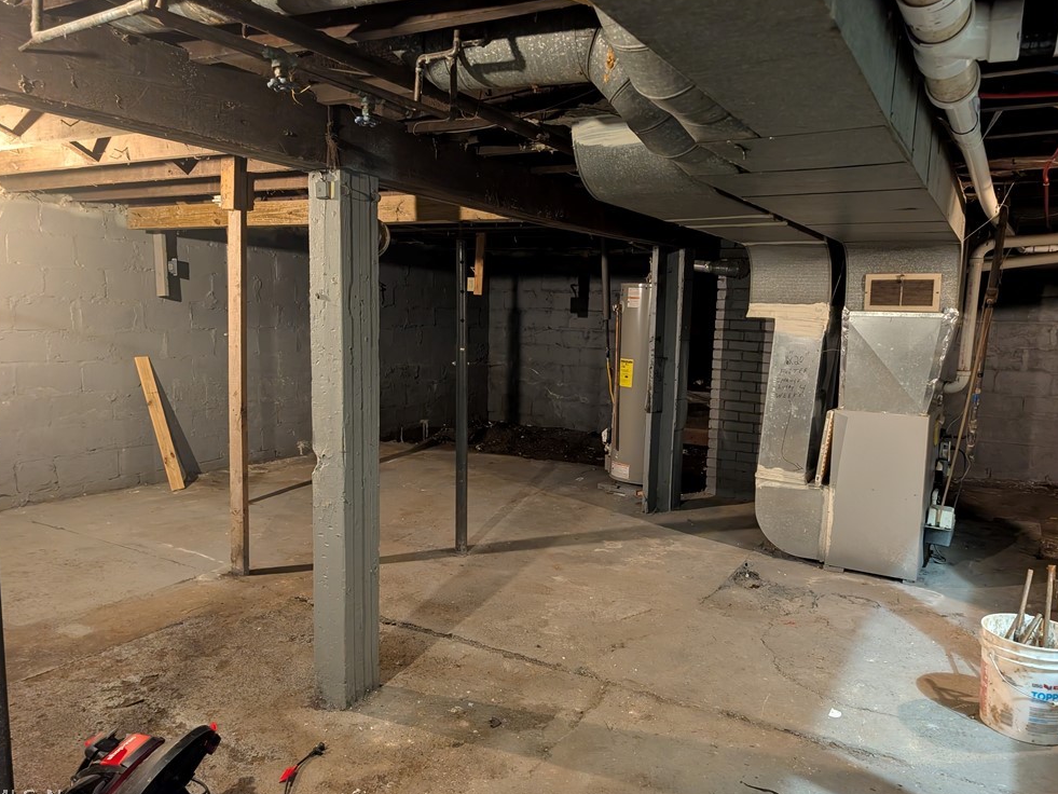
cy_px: 402
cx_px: 534
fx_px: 764
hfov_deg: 69.4
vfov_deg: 54.9
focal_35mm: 25
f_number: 1.68
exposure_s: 1/30
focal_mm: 6.9
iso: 1943
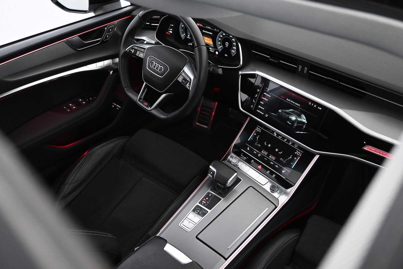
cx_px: 202
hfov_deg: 59.5
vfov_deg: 41.7
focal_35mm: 32
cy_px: 134
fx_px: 353
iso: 1800
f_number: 4
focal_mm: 21
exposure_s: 1/30
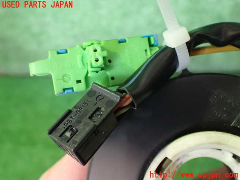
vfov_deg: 35.1
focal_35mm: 41
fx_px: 284
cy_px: 90
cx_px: 120
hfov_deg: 45.8
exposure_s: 1/30
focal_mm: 7.31
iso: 1600
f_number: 2.8
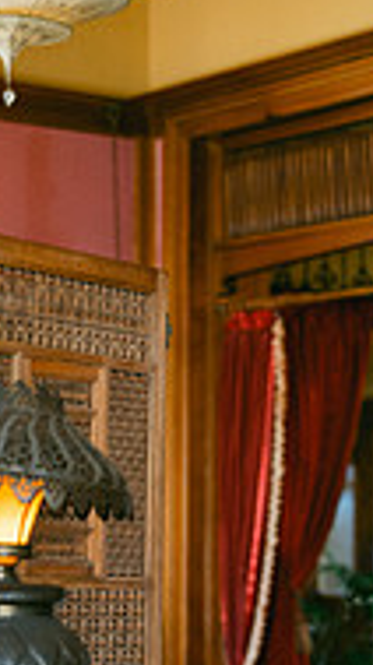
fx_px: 2203
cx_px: 362
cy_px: 574
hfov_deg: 9.6
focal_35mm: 125
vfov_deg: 17.0
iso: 400
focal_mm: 50
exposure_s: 1/125
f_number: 1.8
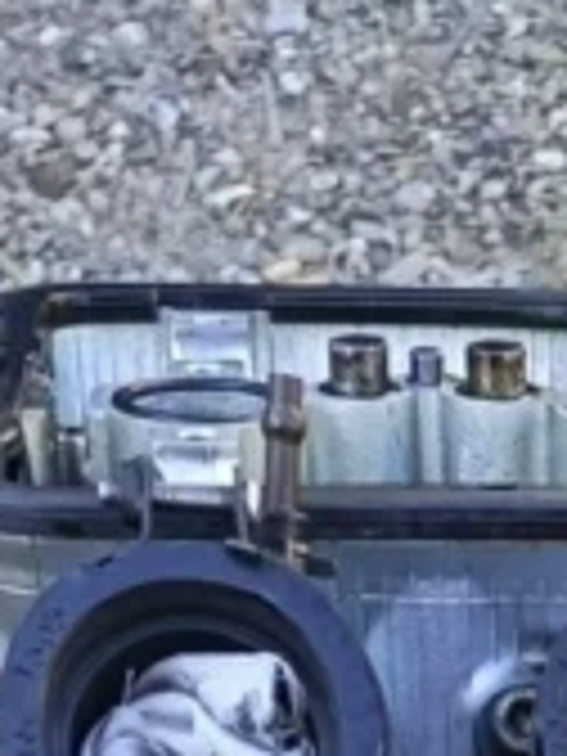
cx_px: 868
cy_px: 2088
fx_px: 3189
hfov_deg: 9.8
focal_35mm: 146
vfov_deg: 10.5
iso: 337
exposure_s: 1/100
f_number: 1.75
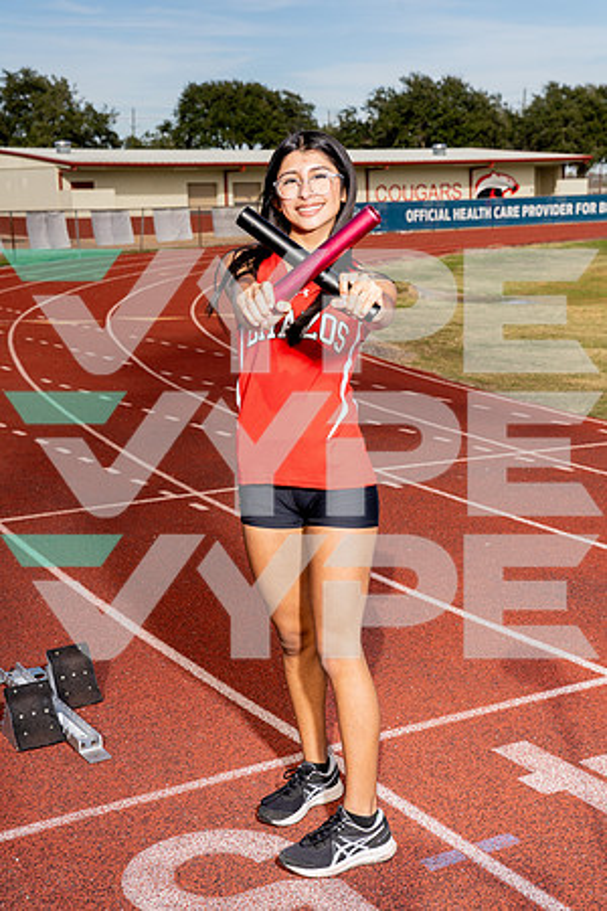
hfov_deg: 25.5
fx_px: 1340
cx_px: 304
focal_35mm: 53
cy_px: 456
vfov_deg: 37.5
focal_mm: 53
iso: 100
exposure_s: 1/250
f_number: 8
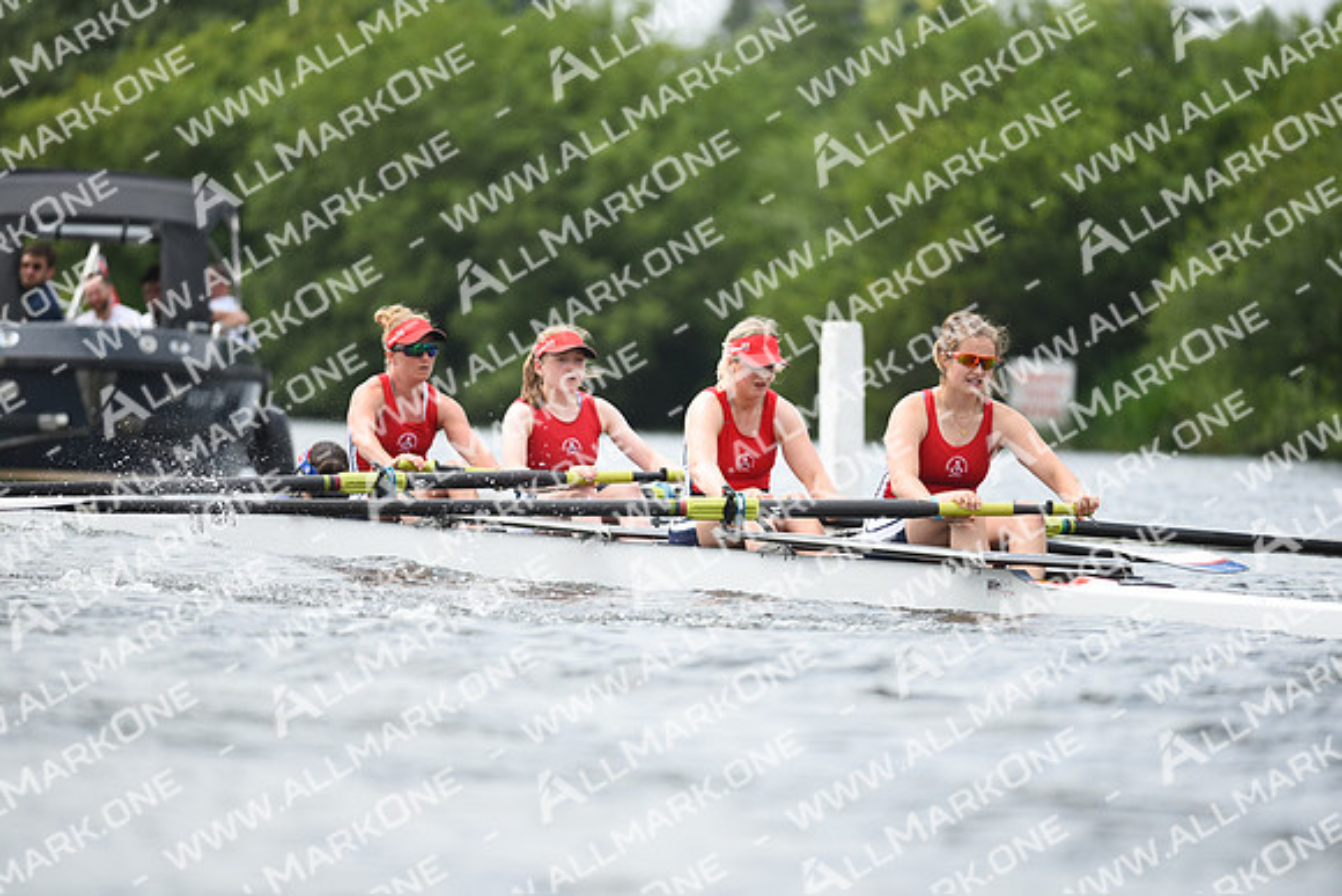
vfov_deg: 4.6
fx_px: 11185
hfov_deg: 6.9
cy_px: 448
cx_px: 671
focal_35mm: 300
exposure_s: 1/1600
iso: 250
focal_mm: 300
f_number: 4
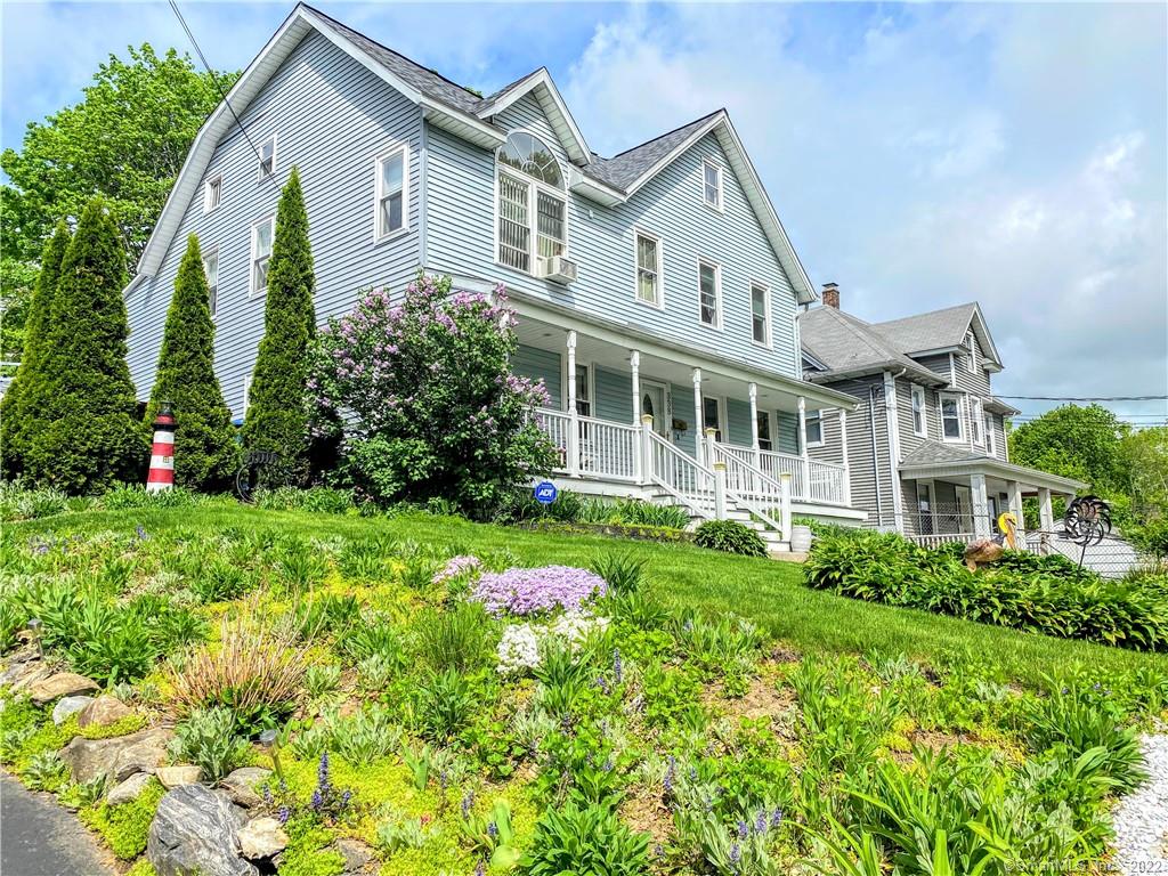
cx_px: 584
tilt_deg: +9.8
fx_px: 877
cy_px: 438
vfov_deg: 53.1
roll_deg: +1.0
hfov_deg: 67.3
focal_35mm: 26
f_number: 1.8
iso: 32
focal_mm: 4.25
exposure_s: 1/4274
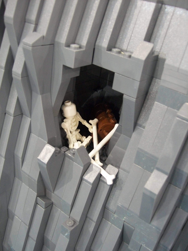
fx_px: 261
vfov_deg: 51.4
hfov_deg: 39.7
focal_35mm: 36
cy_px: 126
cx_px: 94
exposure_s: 1/8
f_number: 2.7
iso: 203
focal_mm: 6
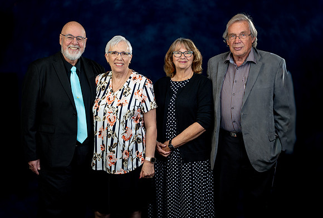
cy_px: 107
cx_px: 156
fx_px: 351
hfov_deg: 49.4
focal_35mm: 39
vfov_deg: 34.5
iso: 200
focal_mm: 38
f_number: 4.5
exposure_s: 1/200
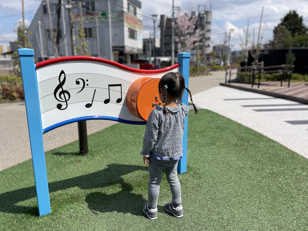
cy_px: 116
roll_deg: -0.1
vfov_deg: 53.1
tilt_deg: -13.0
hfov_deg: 67.3
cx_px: 154
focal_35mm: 26
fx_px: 231
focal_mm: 4.2
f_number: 1.6
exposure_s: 1/7299
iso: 50
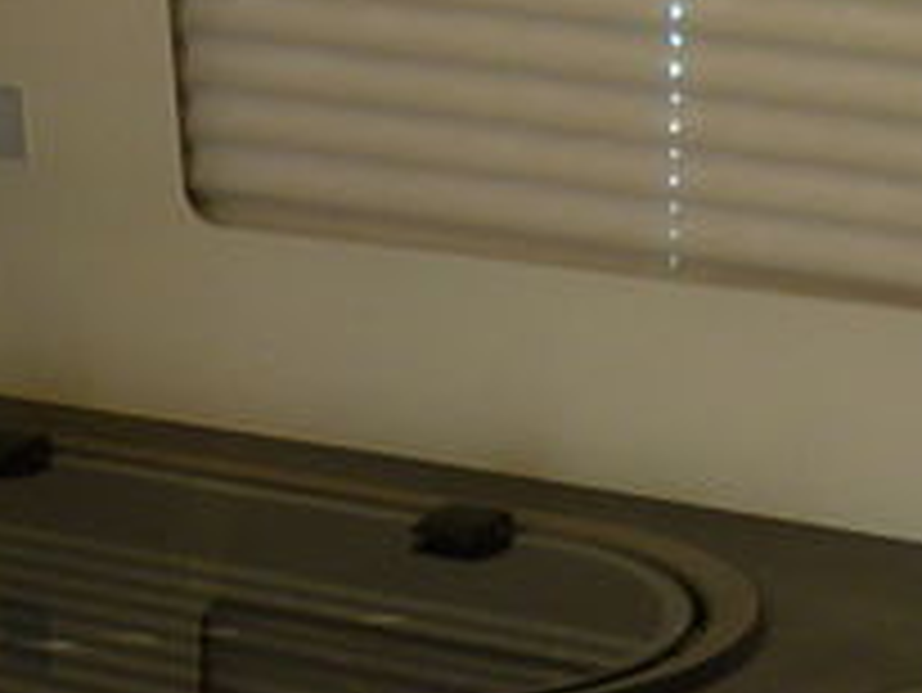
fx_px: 4291
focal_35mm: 161
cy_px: 1048
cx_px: 292
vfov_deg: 9.0
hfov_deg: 12.2
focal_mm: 5.5
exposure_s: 1/30
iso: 160
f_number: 2.8
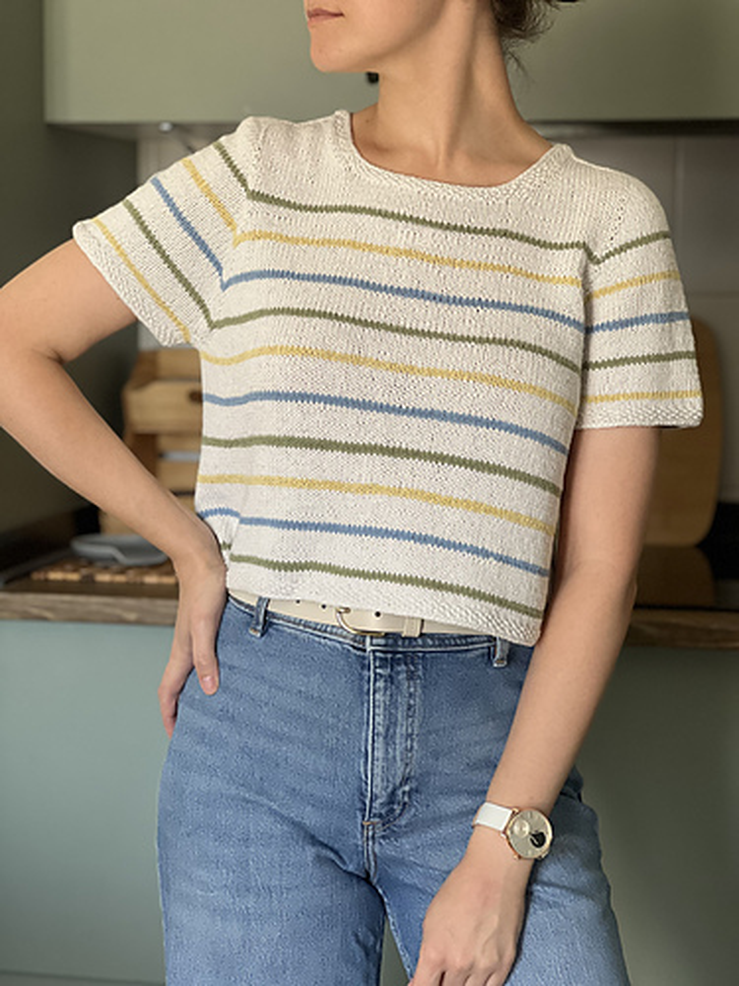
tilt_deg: -5.4
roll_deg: +0.0
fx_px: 2192
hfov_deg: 19.1
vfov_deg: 25.3
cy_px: 493
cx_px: 370
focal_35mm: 77
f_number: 2.8
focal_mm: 9
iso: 250
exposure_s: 1/121
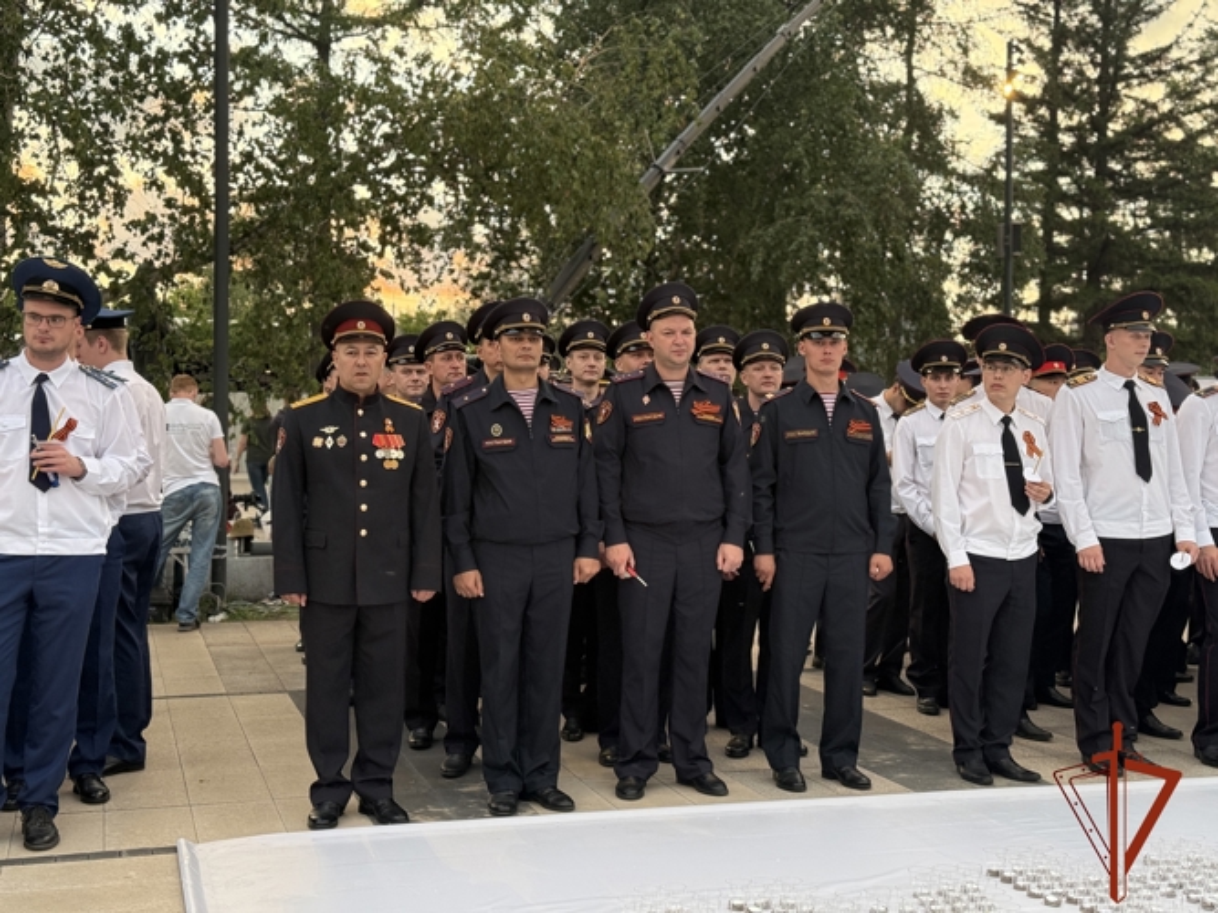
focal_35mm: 48
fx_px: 1689
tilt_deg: -0.5
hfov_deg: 39.7
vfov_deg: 30.3
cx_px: 609
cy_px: 456
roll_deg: -0.5
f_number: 1.78
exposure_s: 1/126
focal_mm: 6.76
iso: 200
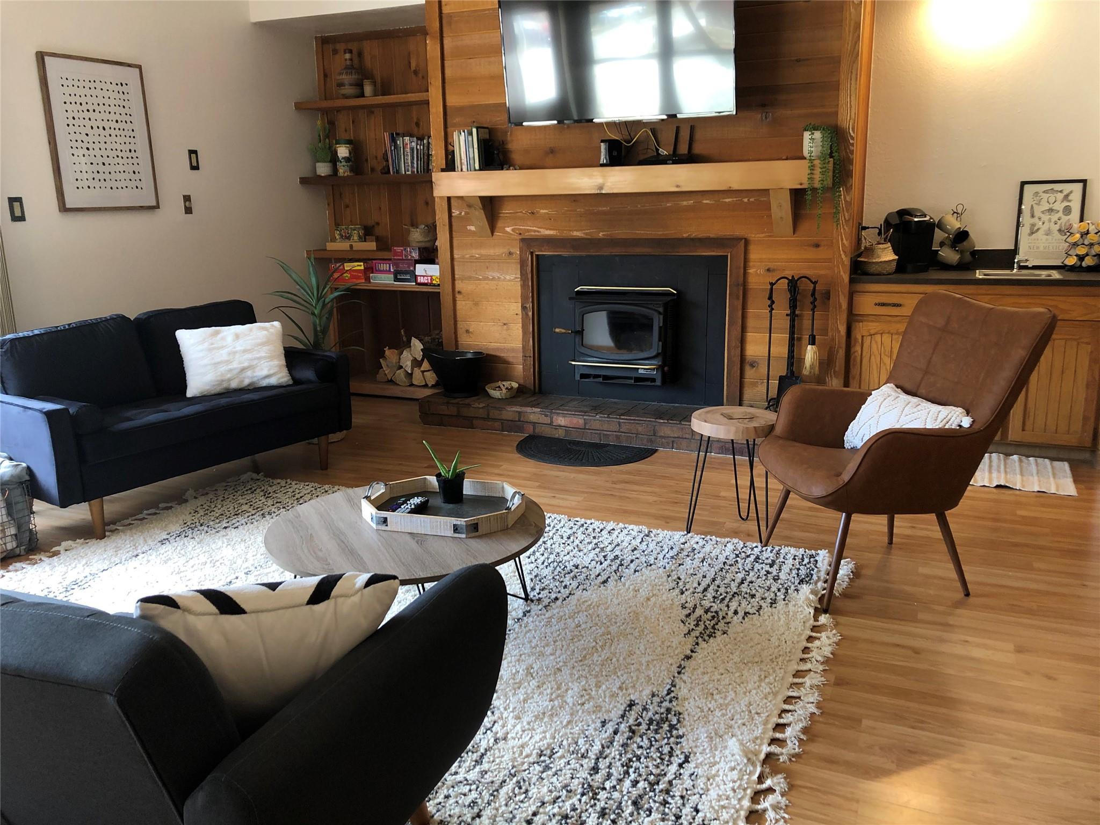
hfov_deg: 63.4
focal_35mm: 28
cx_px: 550
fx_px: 890
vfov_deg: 49.7
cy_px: 412
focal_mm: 3.99
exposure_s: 1/20
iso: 40
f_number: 1.8
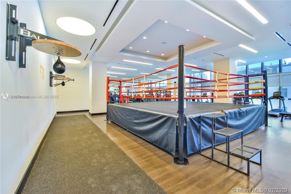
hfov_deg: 100.4
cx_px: 146
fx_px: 121
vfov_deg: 77.3
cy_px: 97
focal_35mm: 15
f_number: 4.5
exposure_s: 1/15
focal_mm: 10
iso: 640
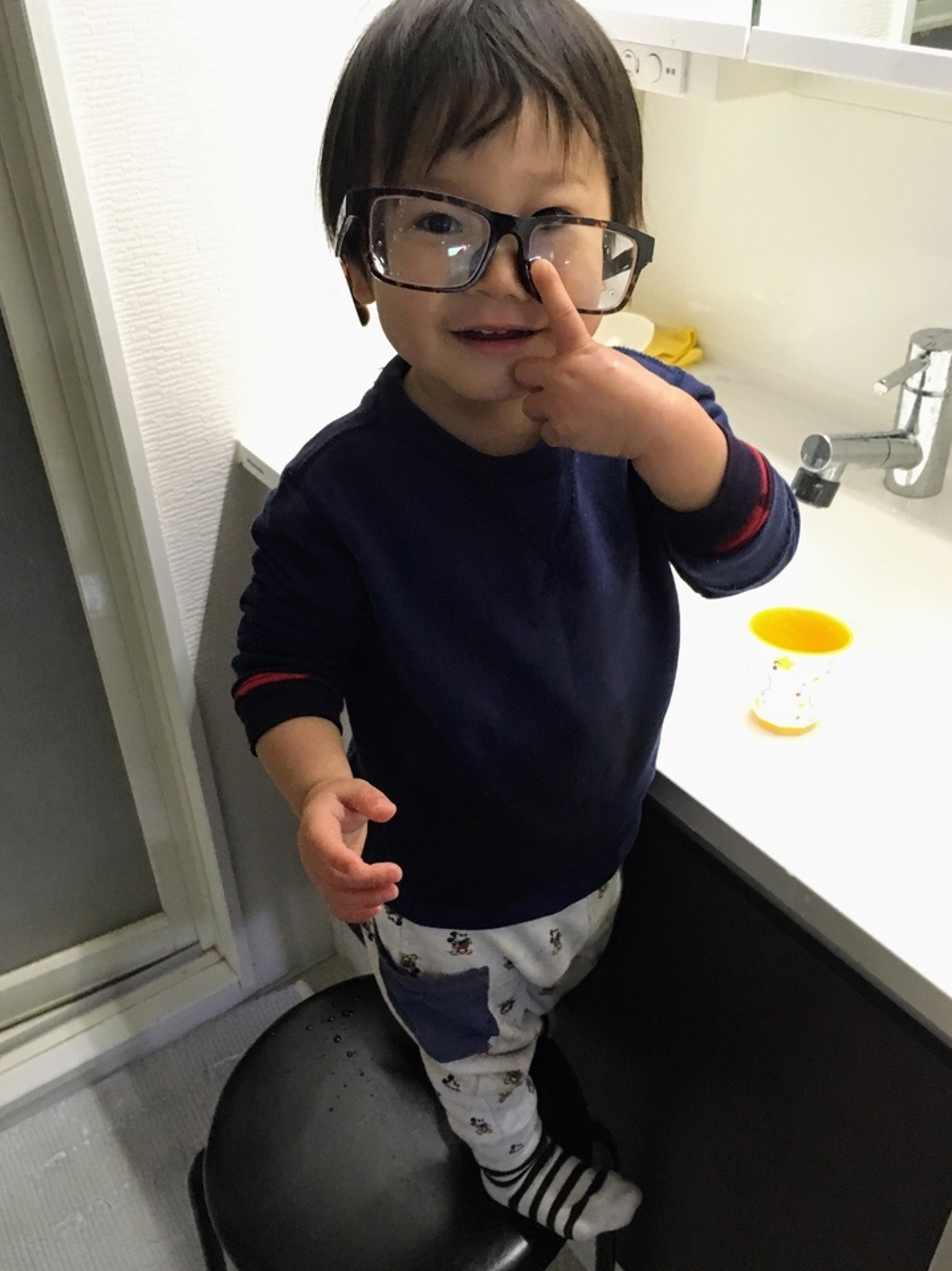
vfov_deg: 58.3
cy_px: 666
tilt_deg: -33.6
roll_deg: +0.8
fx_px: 1137
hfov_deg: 45.4
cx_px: 468
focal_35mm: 31
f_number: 2.2
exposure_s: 1/30
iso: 200
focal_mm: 4.15
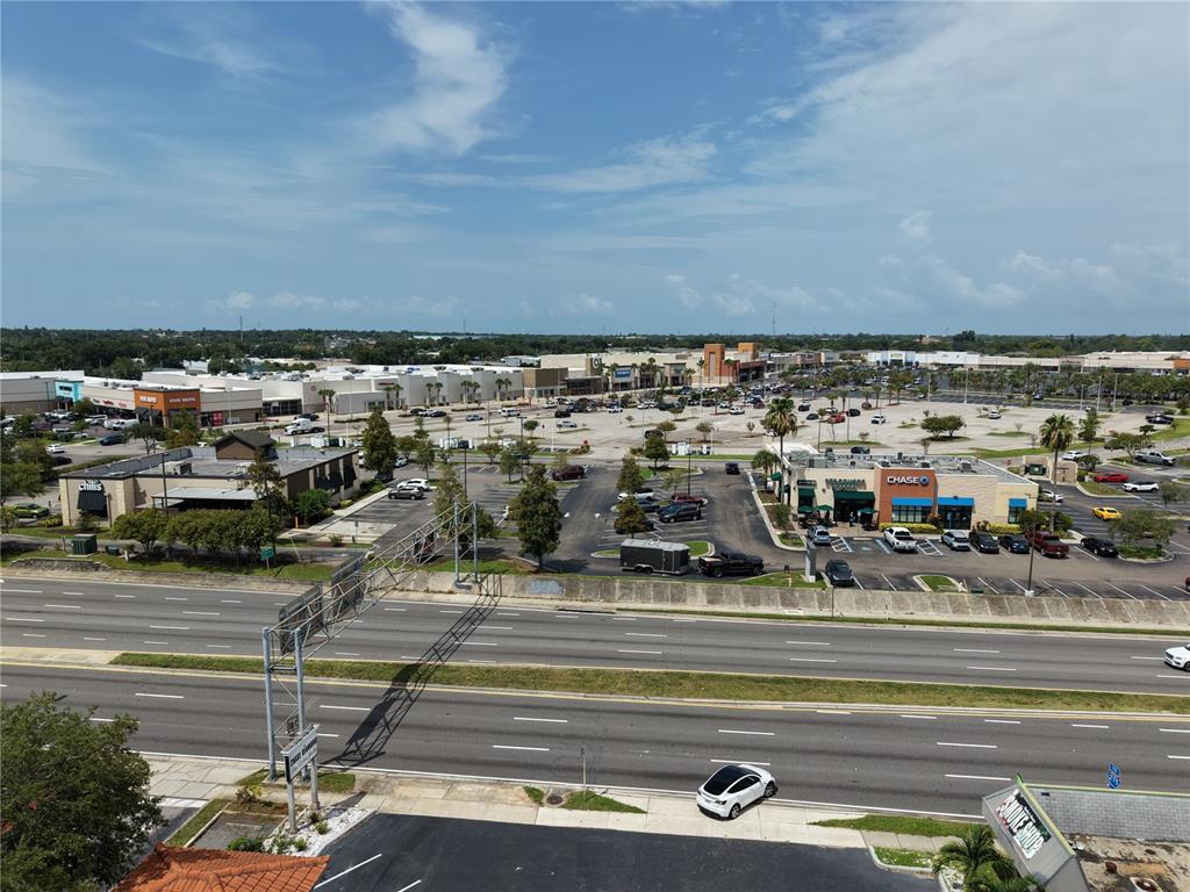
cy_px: 446
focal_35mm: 24
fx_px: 825
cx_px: 595
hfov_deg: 71.6
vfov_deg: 56.8
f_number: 1.8
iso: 150
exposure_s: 1/6400
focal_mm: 8.67
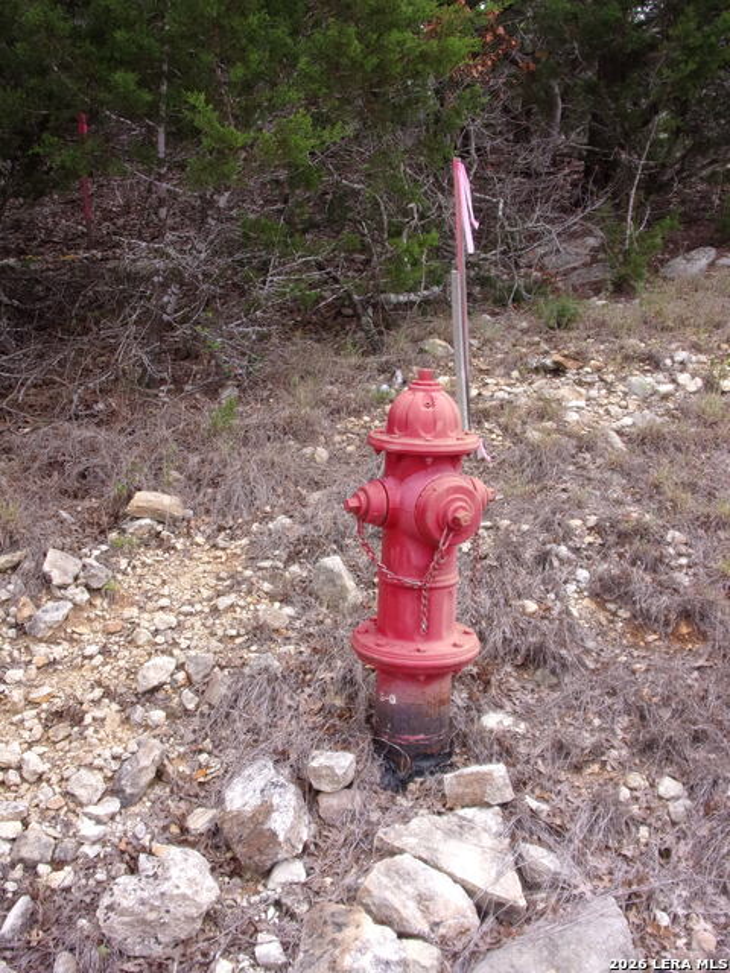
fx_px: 1097
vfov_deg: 47.9
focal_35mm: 39
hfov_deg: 36.8
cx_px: 365
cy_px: 486
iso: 80
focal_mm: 7
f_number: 3.9
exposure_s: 1/220
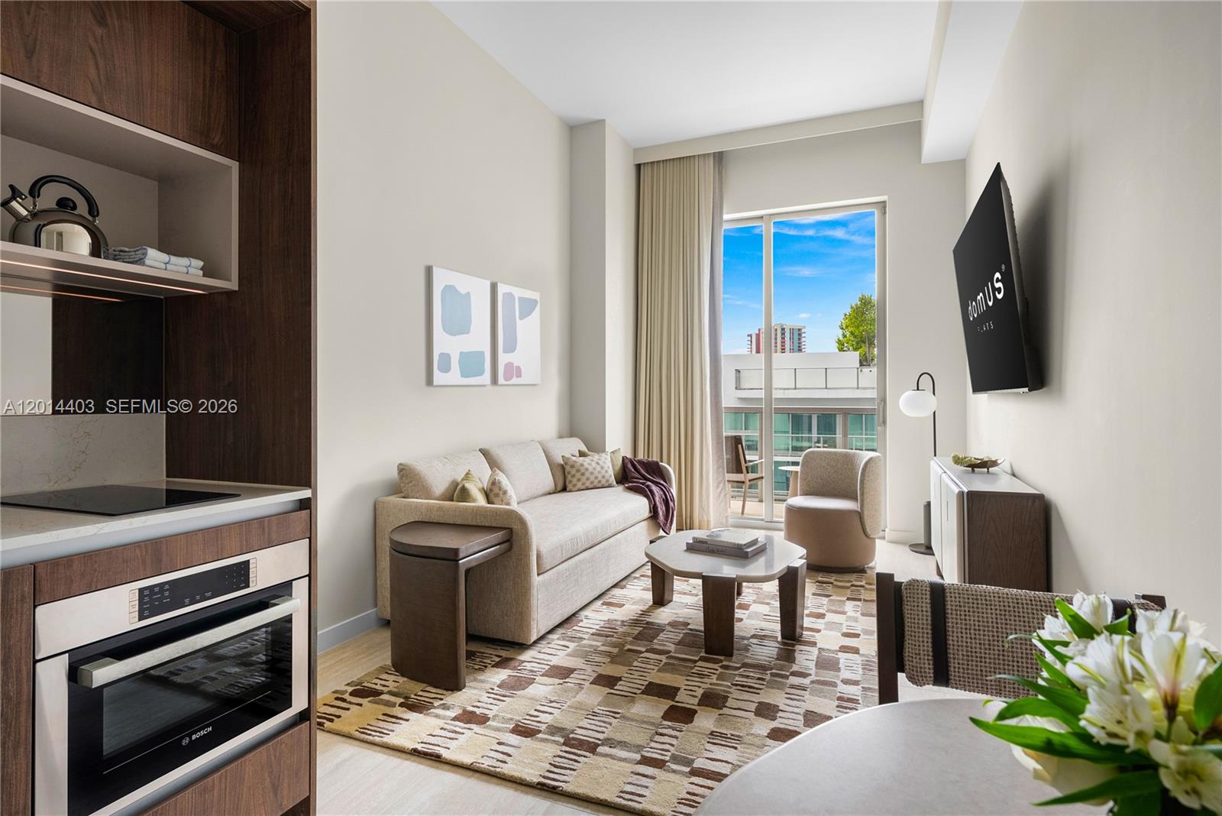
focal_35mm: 18
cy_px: 408
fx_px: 611
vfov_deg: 67.4
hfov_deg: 90.0
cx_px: 611
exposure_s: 1/40
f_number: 8
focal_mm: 18
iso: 400
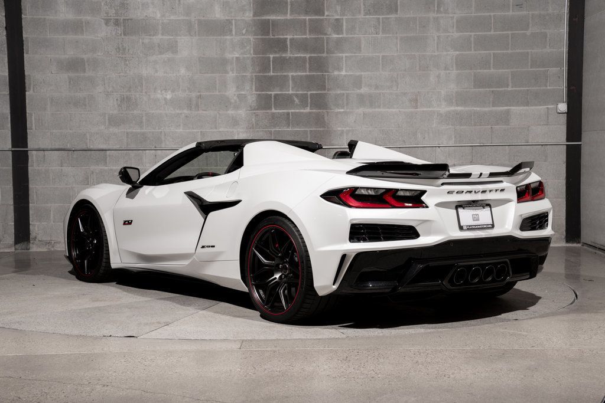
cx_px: 302
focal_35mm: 64
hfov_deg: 31.4
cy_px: 202
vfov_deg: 21.2
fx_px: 1076
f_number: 8
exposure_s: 1/50
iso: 160
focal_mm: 64
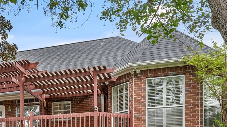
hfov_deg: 36.7
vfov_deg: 21.0
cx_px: 12
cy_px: 164
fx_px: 313
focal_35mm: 52
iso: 800
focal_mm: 18
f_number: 8
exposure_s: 1/400
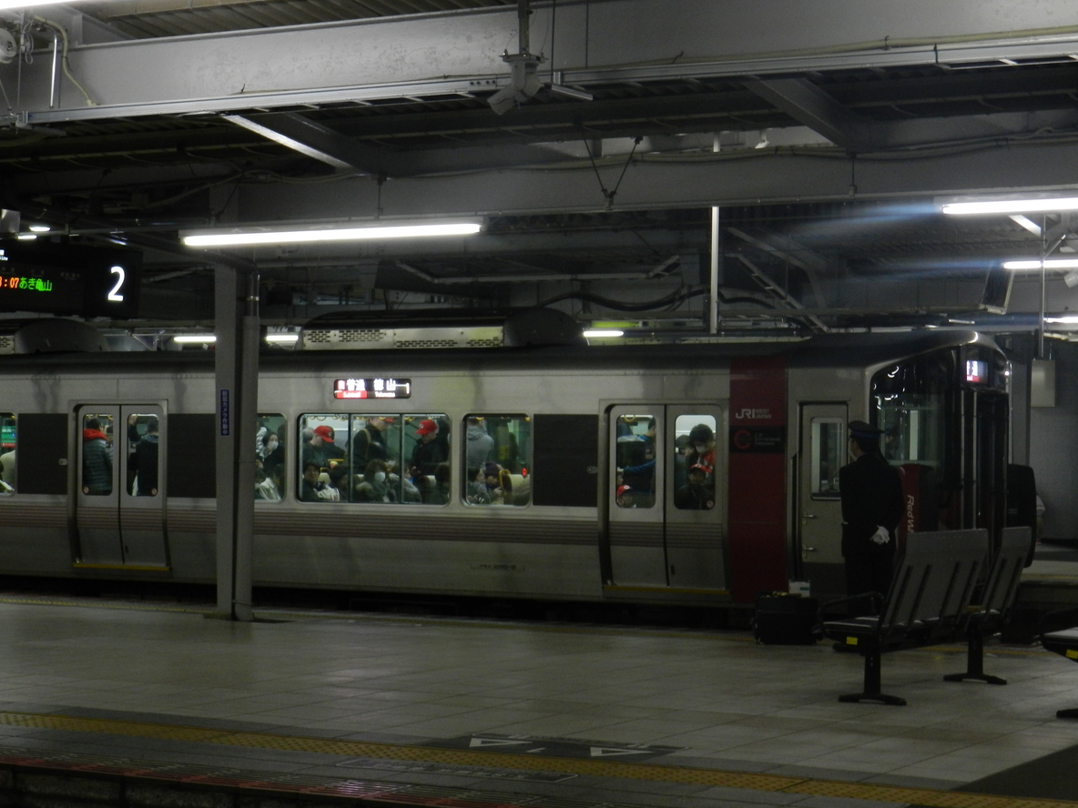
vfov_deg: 19.1
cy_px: 409
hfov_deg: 25.3
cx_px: 537
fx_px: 2398
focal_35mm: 77
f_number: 4.8
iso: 400
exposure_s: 1/30
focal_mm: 13.5
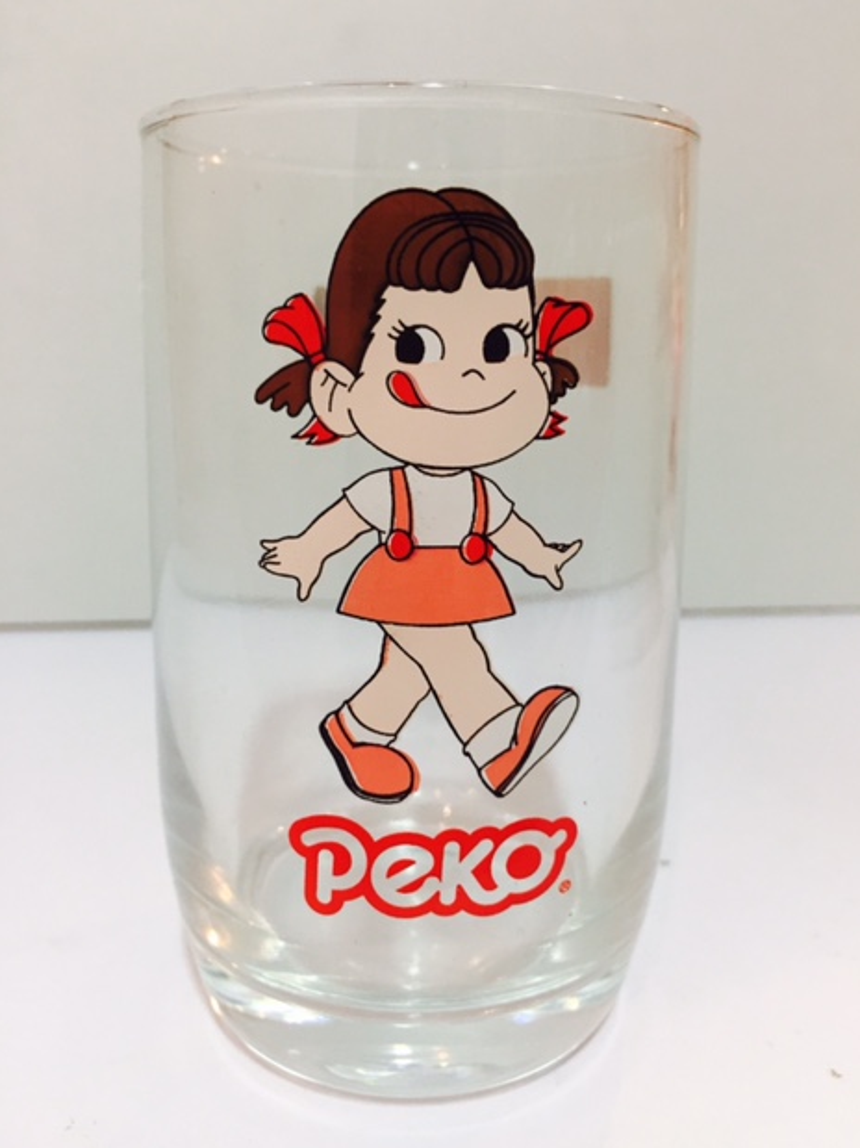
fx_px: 994
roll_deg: -0.5
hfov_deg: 46.8
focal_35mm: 30
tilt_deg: -10.7
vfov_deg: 60.0
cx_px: 437
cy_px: 560
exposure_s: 1/33
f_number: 2.2
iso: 64
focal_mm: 4.15
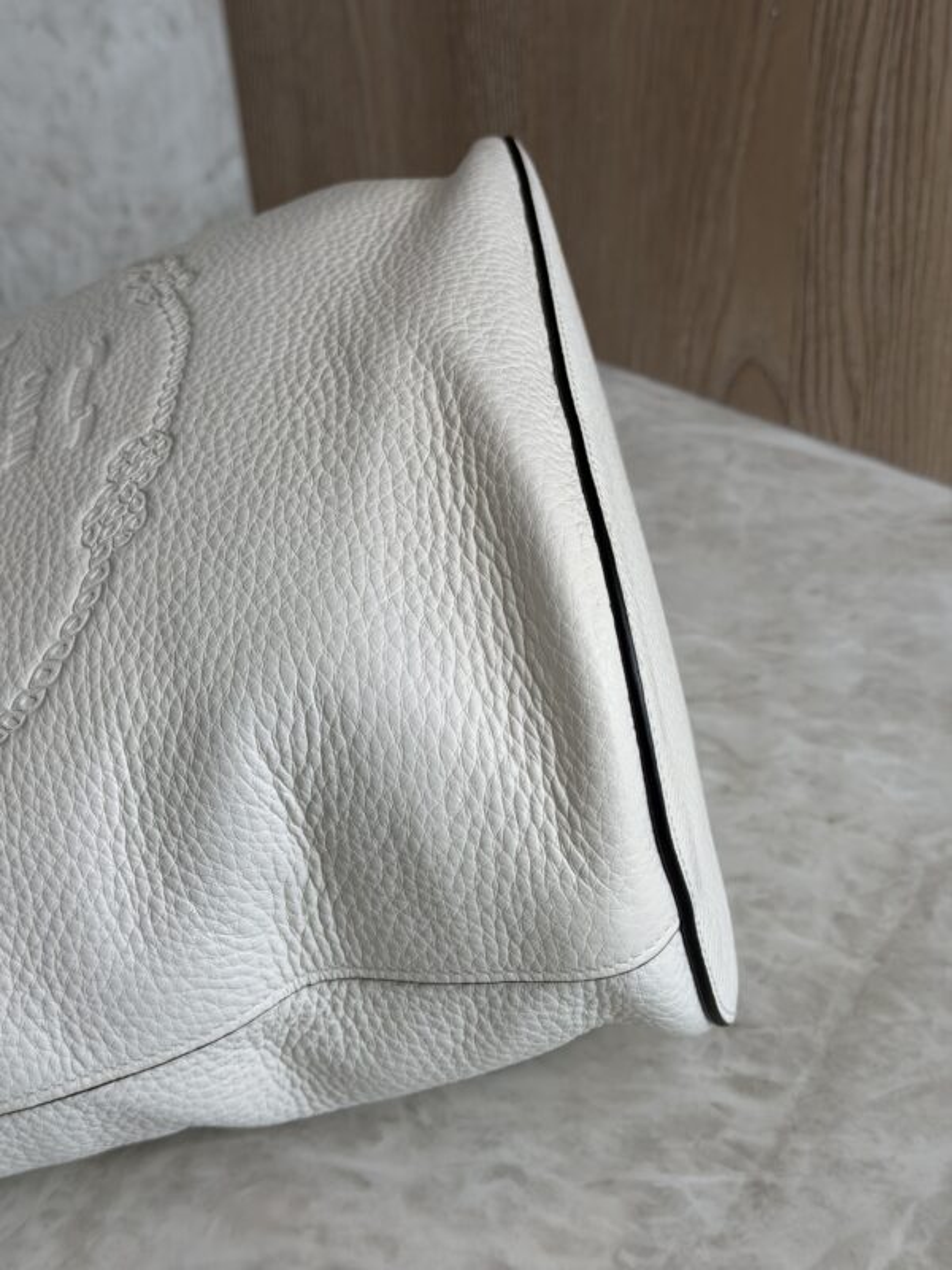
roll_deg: +3.7
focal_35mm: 48
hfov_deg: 30.3
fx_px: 1760
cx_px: 476
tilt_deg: -37.4
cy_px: 635
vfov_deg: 39.7
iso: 64
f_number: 1.78
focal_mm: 6.76
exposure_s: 1/256
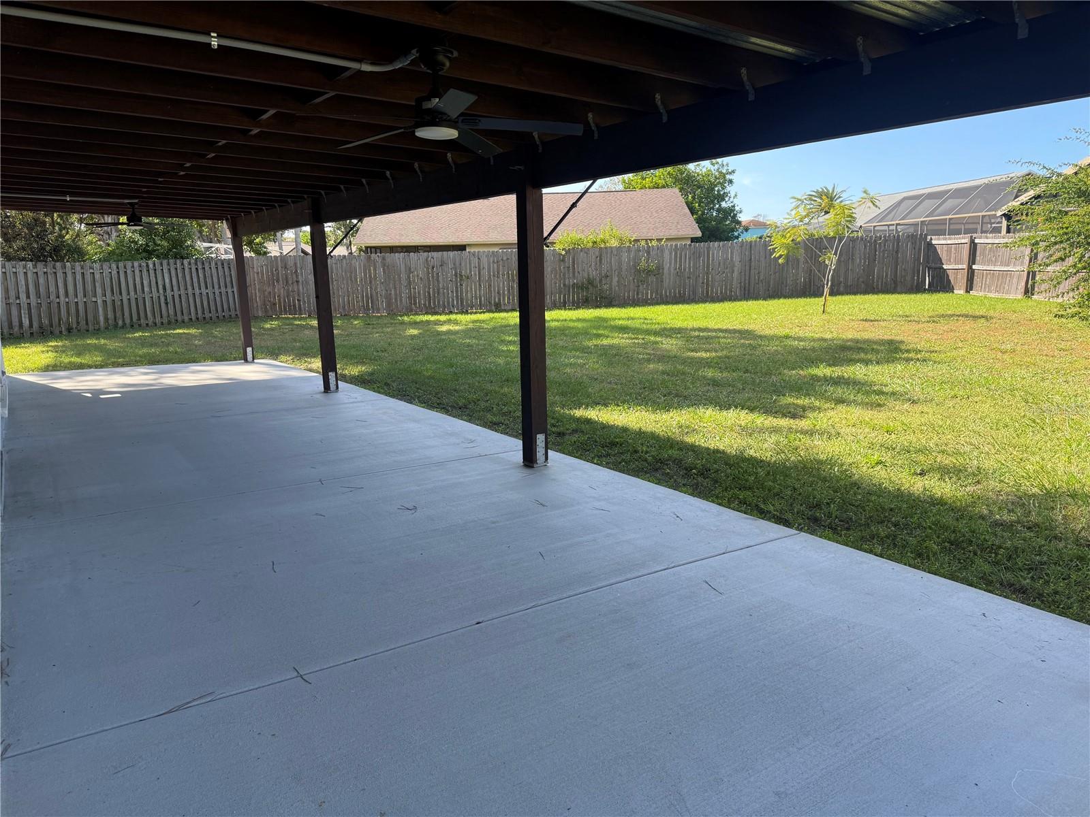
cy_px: 408
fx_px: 756
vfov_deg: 56.8
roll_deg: +1.2
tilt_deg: -12.2
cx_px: 545
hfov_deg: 71.6
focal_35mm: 24
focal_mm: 6.76
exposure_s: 1/888
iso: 80
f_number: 1.78
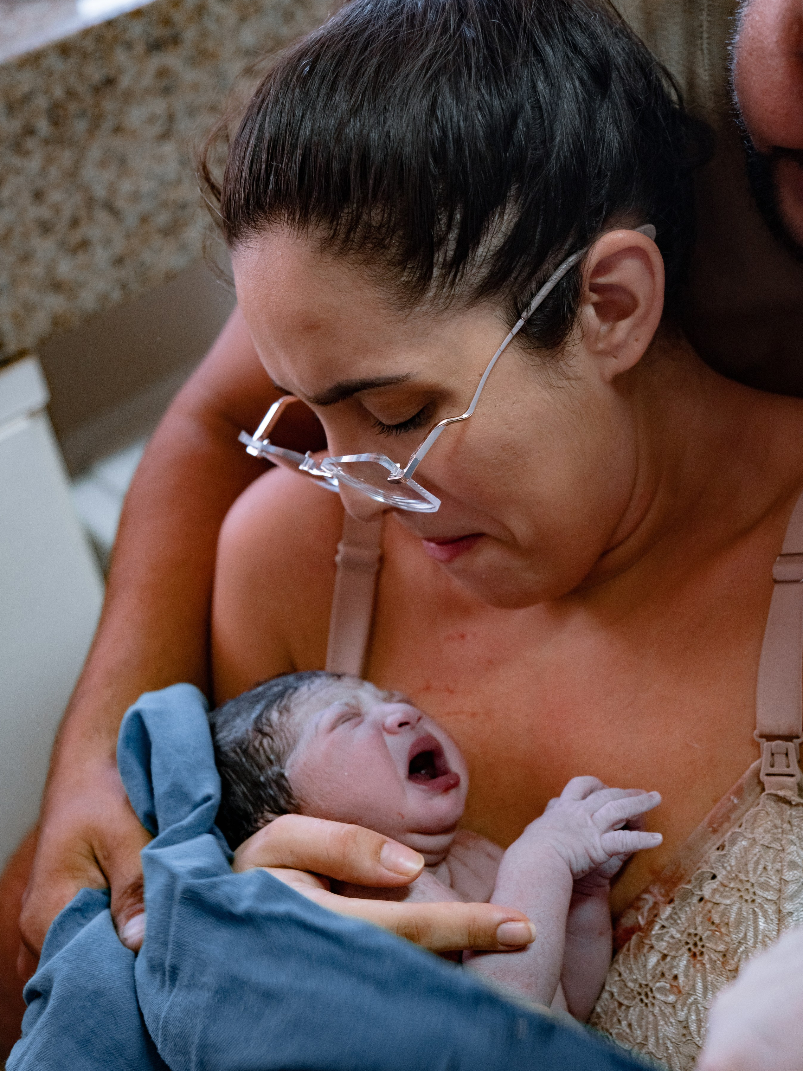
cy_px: 543
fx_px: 1825
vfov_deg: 32.7
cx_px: 402
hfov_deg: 24.8
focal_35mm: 59
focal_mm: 36
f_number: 2.8
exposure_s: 1/60
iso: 1250
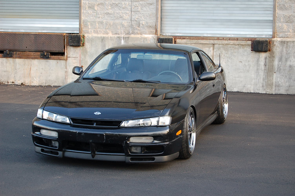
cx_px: 148
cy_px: 98
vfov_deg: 16.5
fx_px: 675
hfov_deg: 24.6
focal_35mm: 82
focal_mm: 55
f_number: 5.6
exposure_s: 1/80
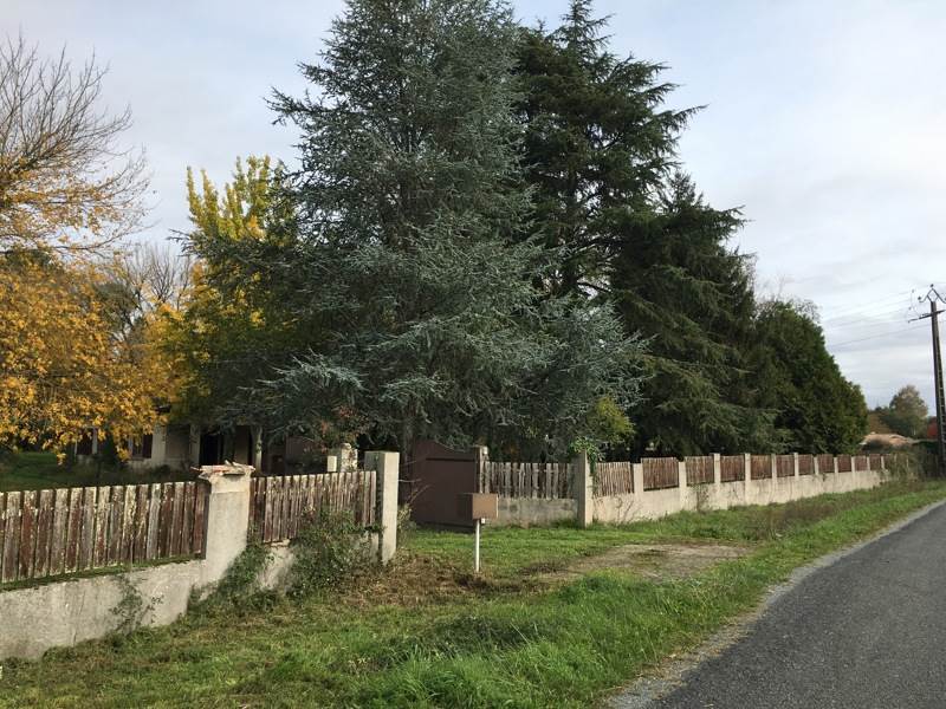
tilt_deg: +5.2
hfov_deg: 61.7
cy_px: 354
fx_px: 793
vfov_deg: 48.2
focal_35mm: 29
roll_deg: -0.8
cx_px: 473
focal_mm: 4.15
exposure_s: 1/1202
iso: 25
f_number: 2.2
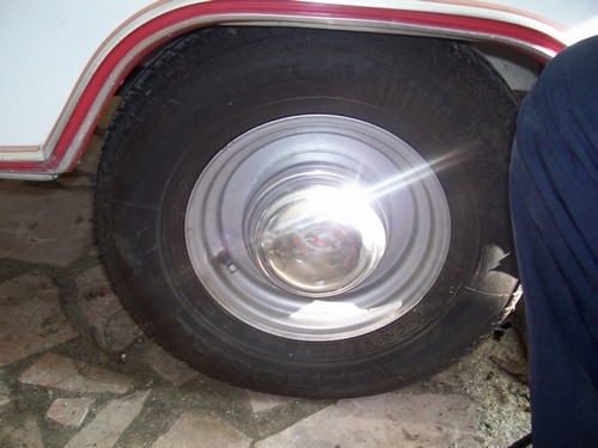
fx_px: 587
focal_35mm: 34
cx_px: 299
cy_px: 224
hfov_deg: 54.0
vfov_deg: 41.8
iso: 80
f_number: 2.7
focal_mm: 5.6
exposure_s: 1/64
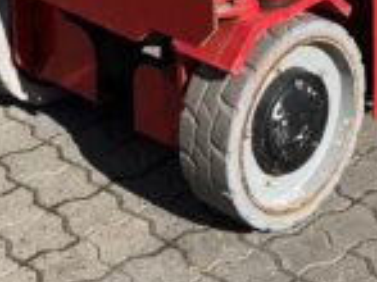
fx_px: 1480
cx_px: 308
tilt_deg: -10.0
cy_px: -423
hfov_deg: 14.4
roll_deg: +1.0
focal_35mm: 136
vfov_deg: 9.5
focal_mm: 5.1
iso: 50
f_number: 1.6
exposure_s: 1/3135
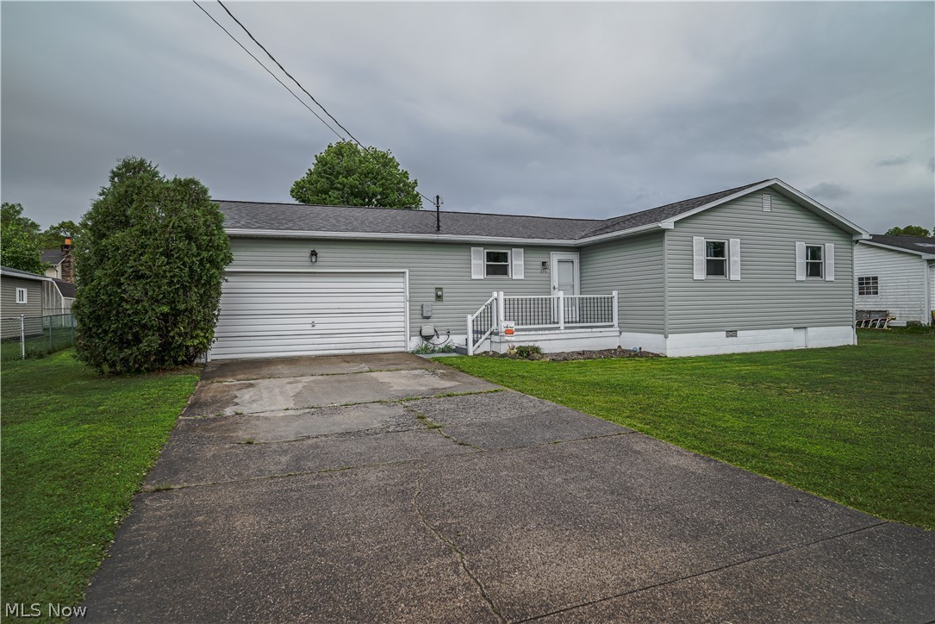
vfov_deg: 62.0
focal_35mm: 20
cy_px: 312
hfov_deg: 84.0
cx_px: 468
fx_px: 520
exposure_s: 1/320
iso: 100
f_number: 9
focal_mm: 20
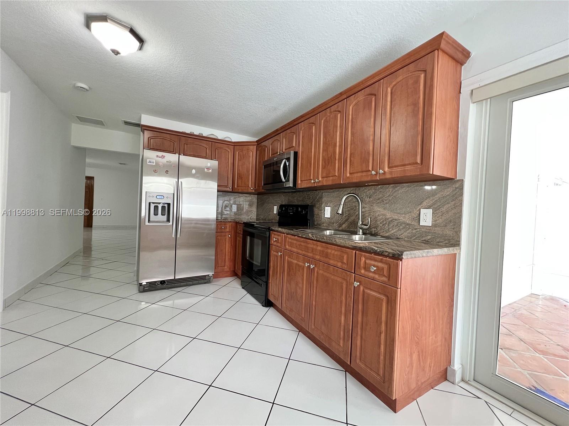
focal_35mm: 13
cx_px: 284
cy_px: 213
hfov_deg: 106.2
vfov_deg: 89.9
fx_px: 214
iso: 250
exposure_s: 1/60
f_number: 1.8
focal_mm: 1.57
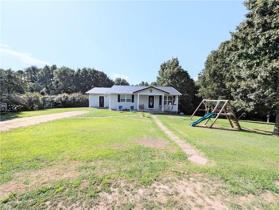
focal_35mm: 13
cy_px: 105
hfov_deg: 106.1
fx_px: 105
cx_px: 140
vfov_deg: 90.0
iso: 47
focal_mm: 1.95
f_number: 2.2
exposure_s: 1/3125
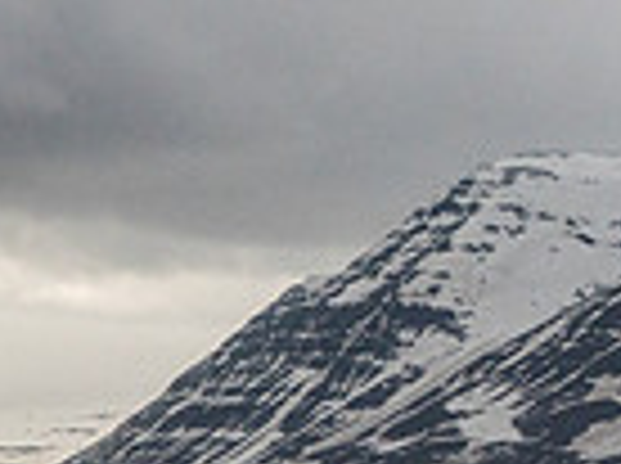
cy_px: 471
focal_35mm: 425
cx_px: -576
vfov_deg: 3.5
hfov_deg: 4.6
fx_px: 7611
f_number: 10
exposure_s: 1/2500
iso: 800
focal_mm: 70
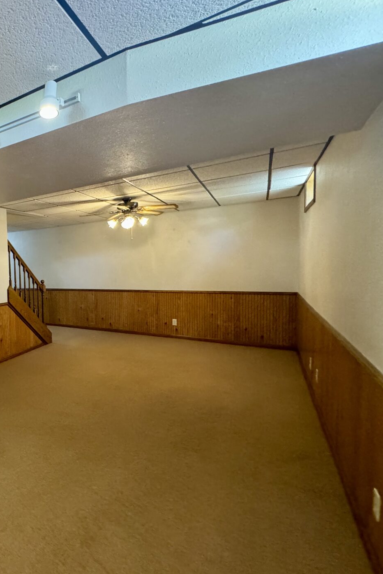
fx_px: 319
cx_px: 16
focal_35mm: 20
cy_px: 285
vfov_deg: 84.0
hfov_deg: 51.9
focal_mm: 2.22
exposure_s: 1/60
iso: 640
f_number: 2.2
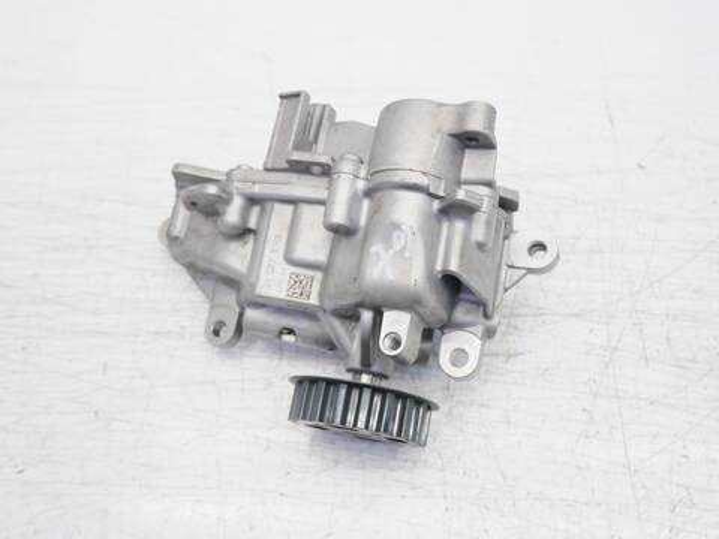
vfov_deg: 44.2
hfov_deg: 56.8
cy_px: 270
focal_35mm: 32
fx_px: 665
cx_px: 360
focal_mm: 16
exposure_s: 1/80
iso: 200
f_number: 4
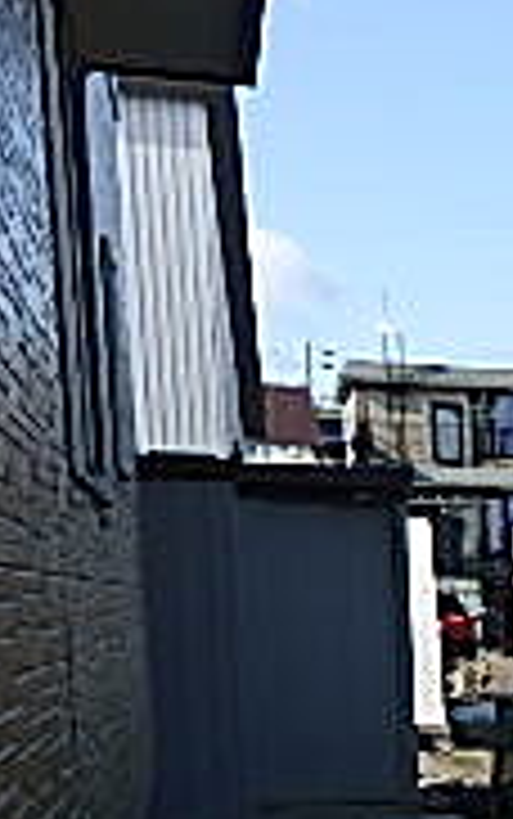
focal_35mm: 93
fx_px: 2077
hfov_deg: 11.8
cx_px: 1174
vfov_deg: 21.0
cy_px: 950
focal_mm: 4.5
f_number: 8.7
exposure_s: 1/160
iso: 125
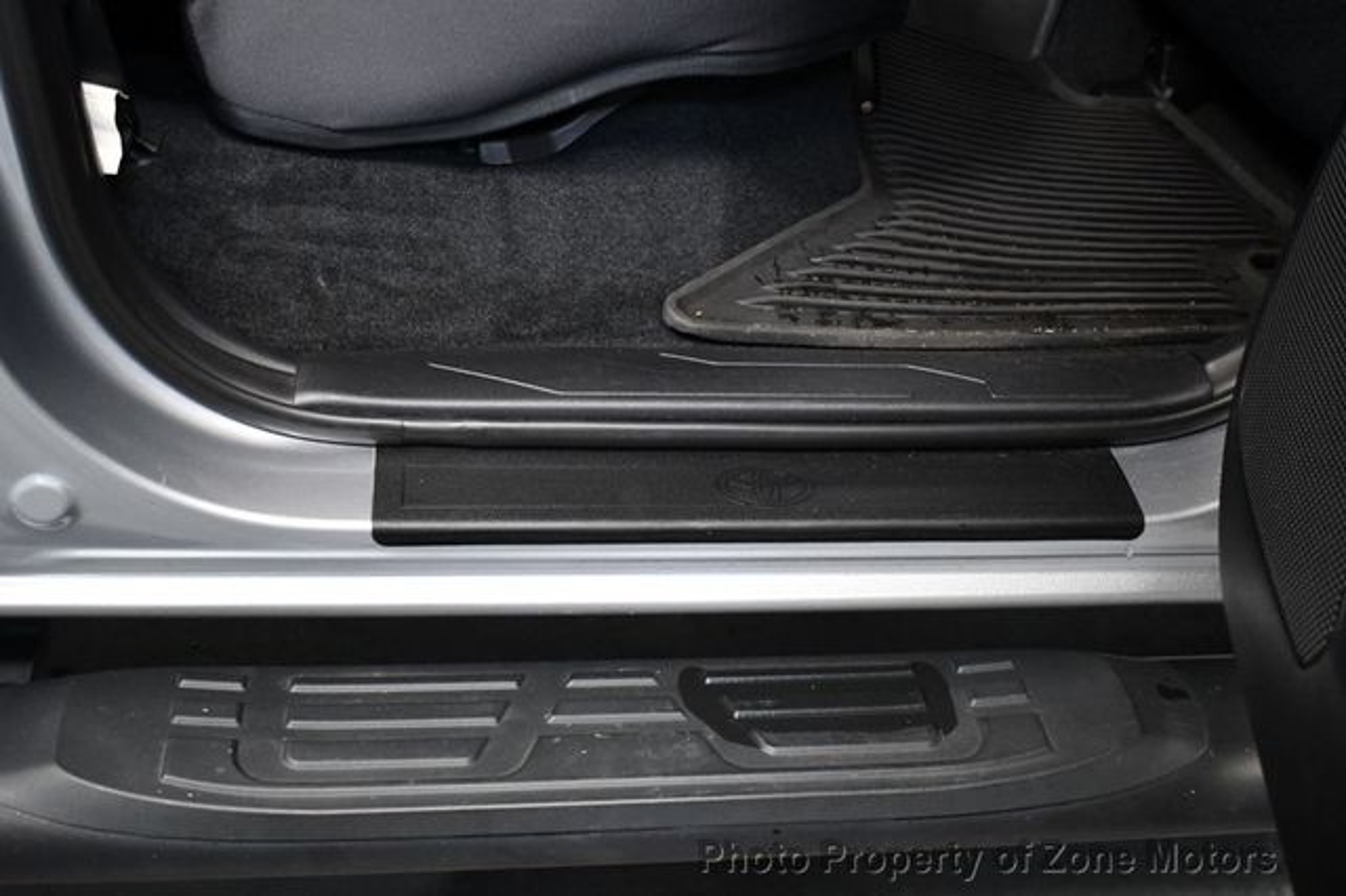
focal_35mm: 40
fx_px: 1495
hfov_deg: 48.5
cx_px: 673
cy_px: 448
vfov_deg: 33.4
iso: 3200
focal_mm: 27
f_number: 4
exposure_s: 1/60
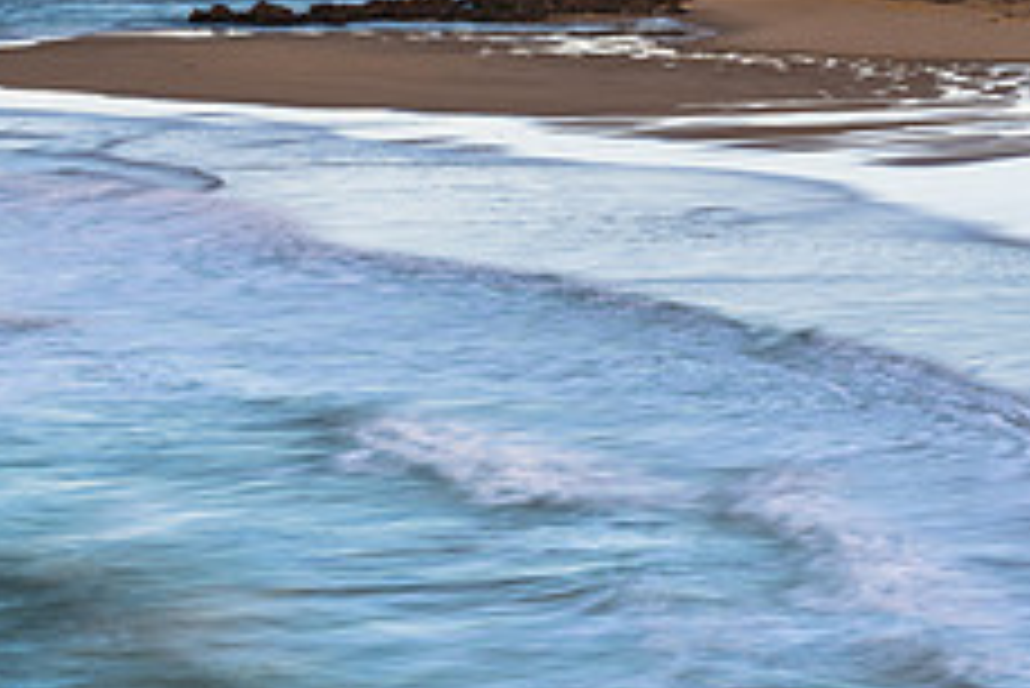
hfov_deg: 15.0
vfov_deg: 10.3
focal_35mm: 133
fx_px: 3808
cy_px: 218
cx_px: 1111
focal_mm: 52
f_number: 8
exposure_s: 1.3
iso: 64
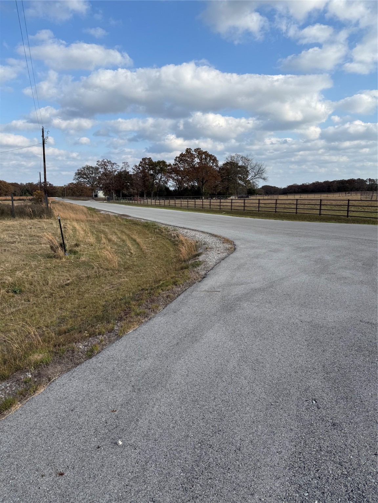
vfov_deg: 71.6
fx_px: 349
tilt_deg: -8.5
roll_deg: +1.2
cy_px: 252
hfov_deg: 56.8
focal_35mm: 24
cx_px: 189
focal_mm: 6.76
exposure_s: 1/3425
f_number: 1.78
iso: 80
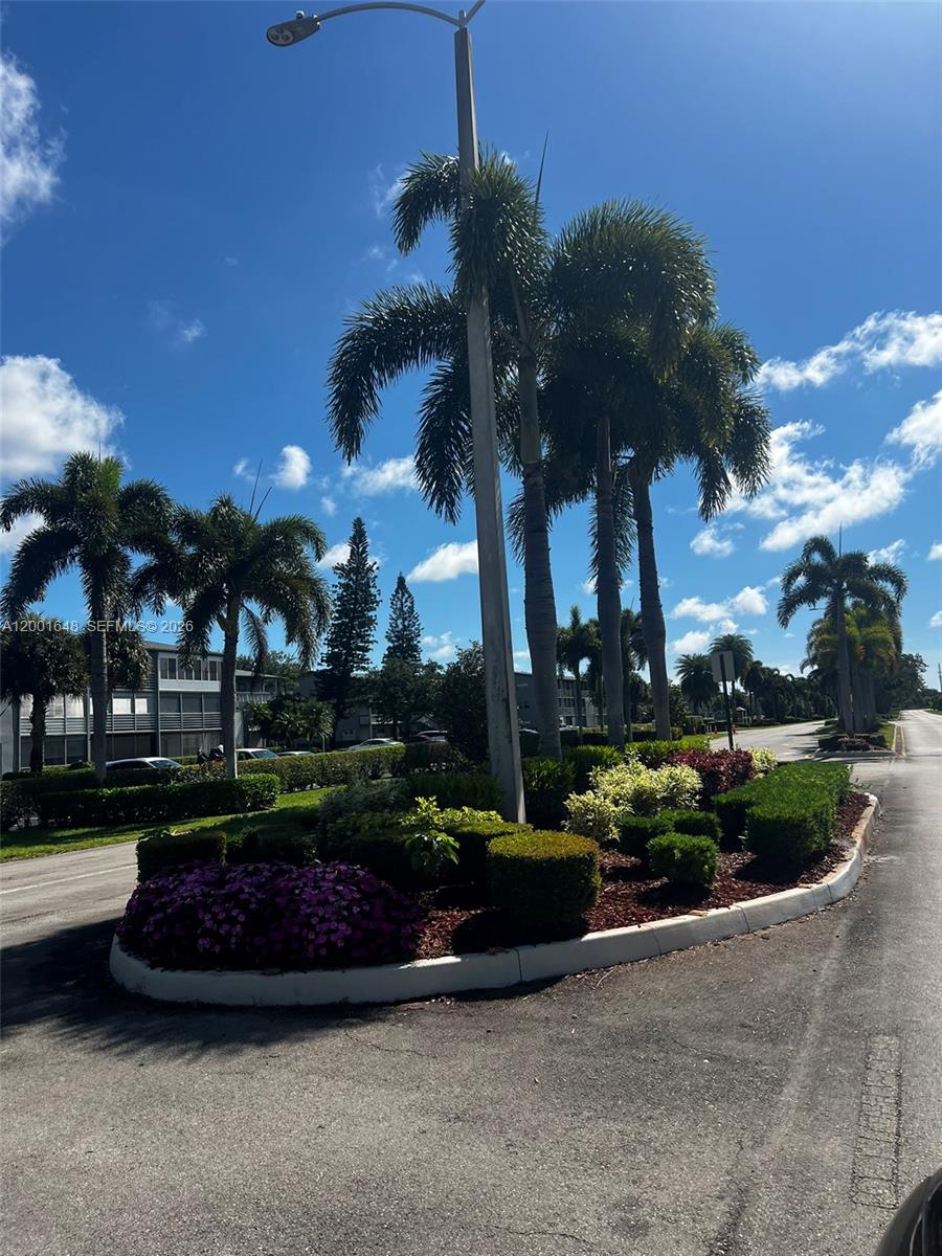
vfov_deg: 67.3
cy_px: 628
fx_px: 943
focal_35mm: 26
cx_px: 471
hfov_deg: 53.1
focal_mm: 5.7
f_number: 1.5
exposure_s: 1/5882
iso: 50
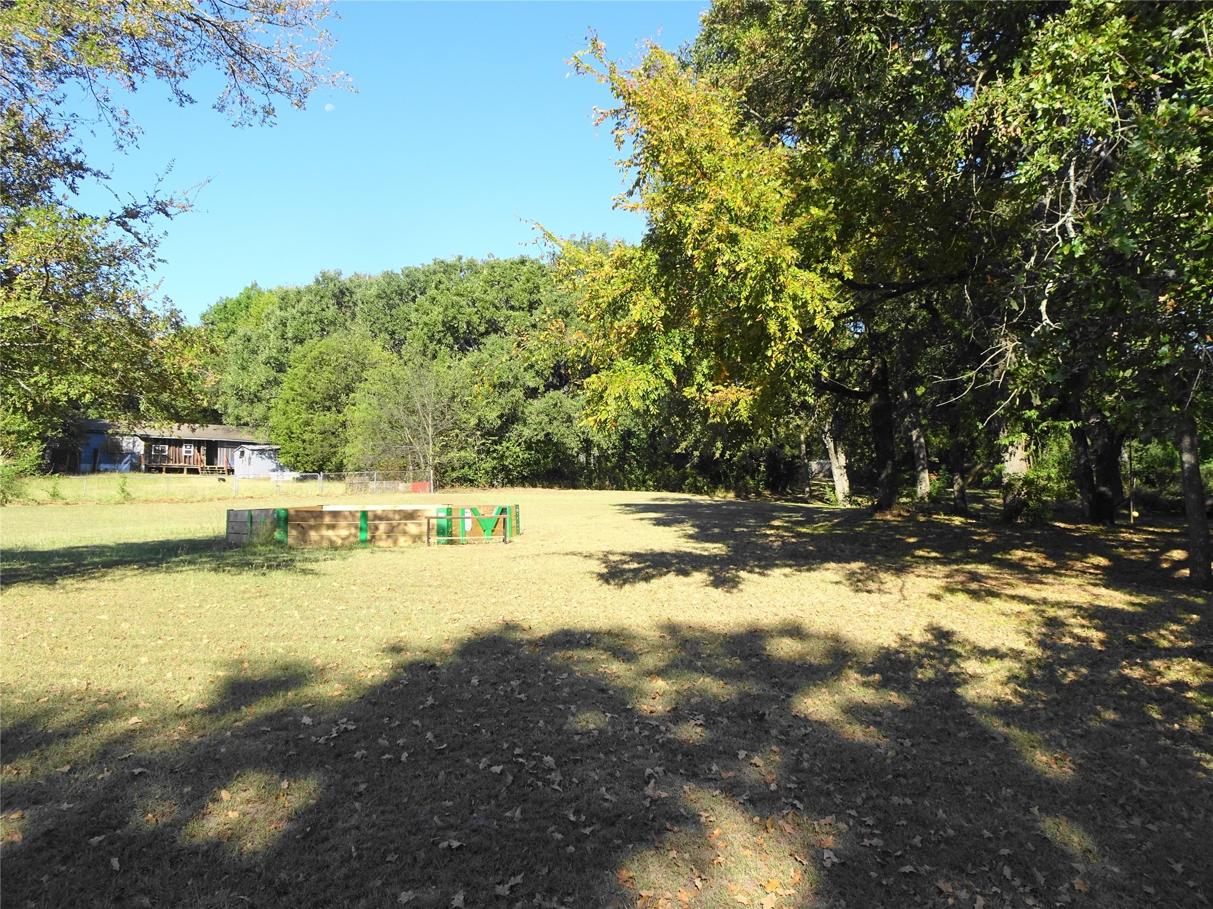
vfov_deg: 56.8
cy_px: 454
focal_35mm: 24
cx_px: 606
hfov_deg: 71.6
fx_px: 841
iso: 80
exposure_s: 1/400
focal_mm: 4.1
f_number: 3.5
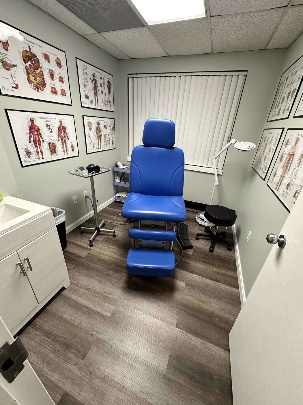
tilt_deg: -26.8
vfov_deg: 102.1
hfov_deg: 85.7
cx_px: 152
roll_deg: -4.1
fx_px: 163
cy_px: 202
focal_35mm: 14
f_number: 2.2
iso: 160
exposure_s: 1/60
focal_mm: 2.22
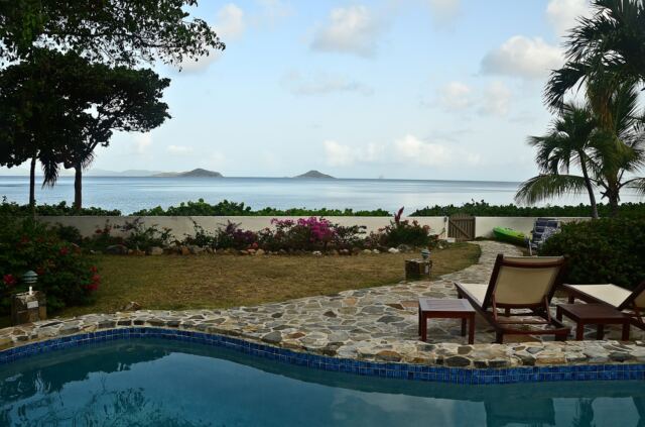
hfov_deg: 67.5
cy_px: 214
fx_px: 482
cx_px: 322
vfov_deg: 47.7
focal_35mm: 27
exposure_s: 1/320
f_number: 10
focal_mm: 18
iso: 400
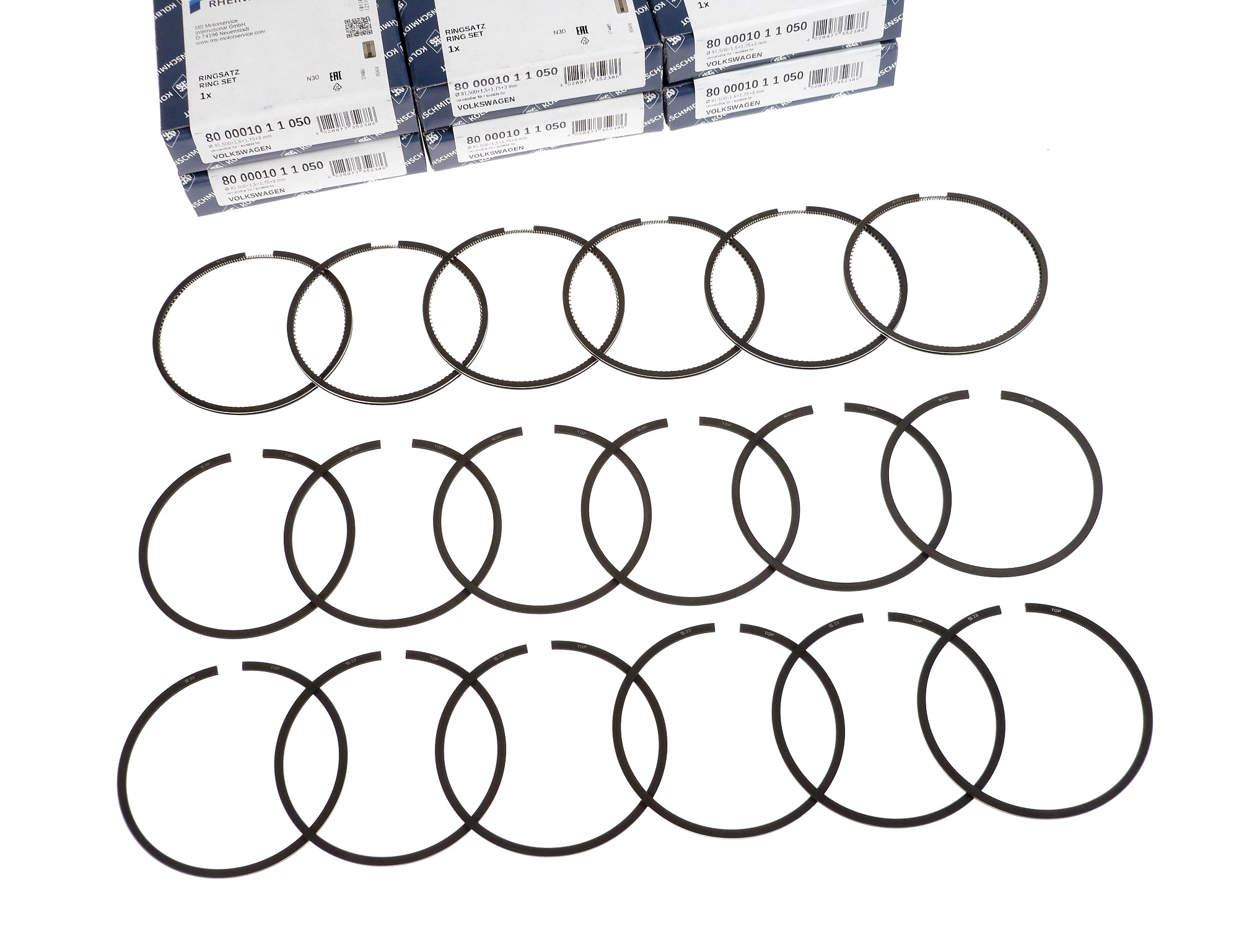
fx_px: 1539
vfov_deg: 33.6
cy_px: 464
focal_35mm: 43
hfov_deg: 43.9
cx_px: 620
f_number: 3.2
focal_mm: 7.6
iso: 100
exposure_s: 1/80
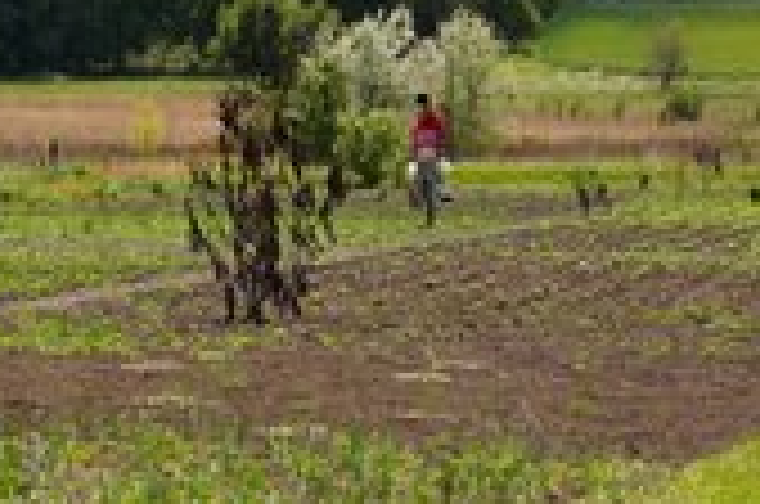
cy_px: 83
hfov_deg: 11.6
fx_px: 3751
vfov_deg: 7.7
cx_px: 229
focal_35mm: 178
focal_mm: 75
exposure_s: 1/400
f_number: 5
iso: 80
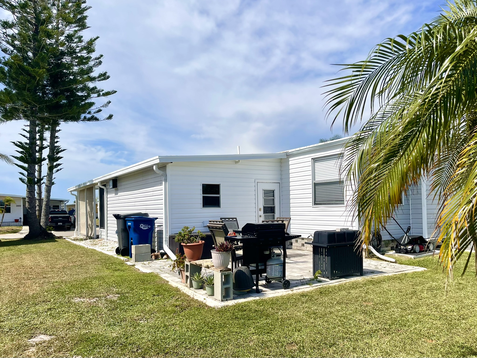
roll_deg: +0.4
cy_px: 179
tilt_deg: +6.4
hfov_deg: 69.4
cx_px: 238
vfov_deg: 54.9
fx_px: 344
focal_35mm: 25
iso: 32
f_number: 1.6
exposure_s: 1/5618
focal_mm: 5.1
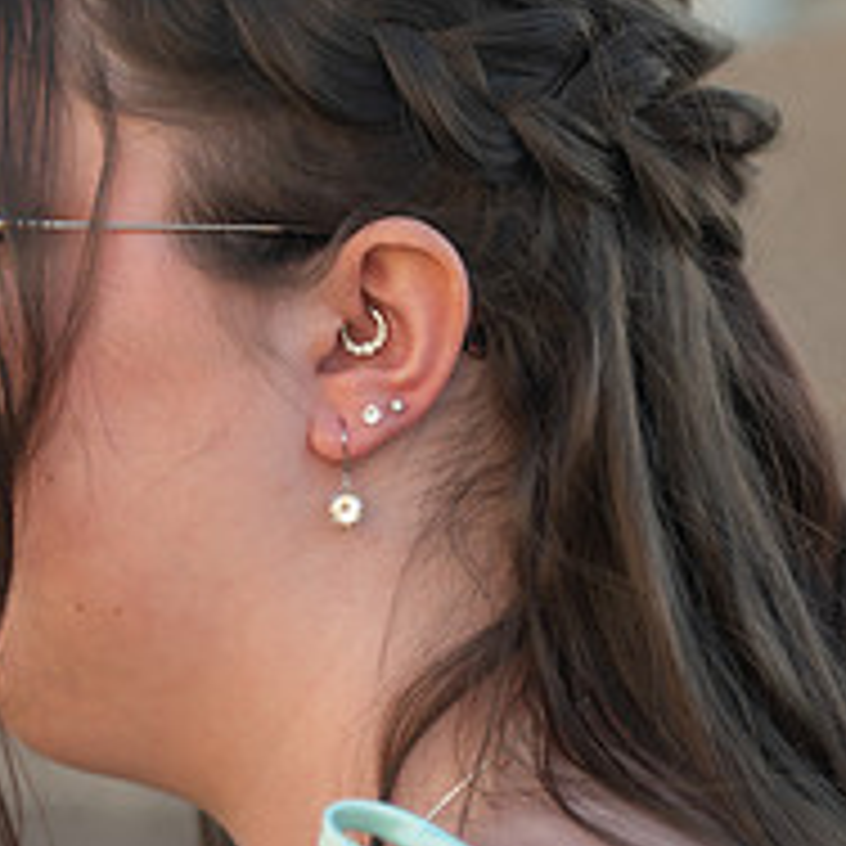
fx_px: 3484
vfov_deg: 13.8
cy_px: 634
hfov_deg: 13.8
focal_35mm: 126
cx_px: 295
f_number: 2.8
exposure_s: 1/1000
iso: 320
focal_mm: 62
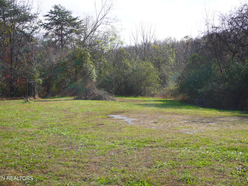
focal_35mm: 49
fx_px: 351
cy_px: 93
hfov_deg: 38.9
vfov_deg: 29.7
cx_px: 135
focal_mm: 30
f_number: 9
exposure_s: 1/125
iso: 100
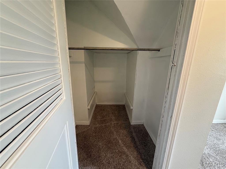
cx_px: 113
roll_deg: -0.7
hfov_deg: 102.1
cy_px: 84
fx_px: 91
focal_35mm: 14
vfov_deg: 85.7
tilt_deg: -13.6
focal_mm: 2.22
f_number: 2.2
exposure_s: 1/120
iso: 320
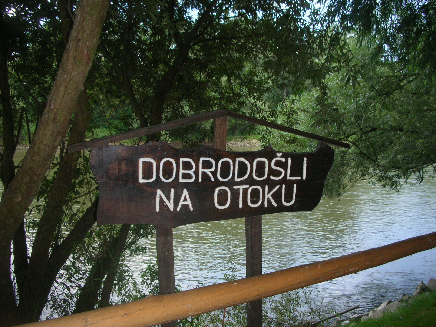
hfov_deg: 52.6
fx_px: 441
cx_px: 218
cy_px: 164
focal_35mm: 35
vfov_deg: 40.7
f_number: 3
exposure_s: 1/60.1
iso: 102
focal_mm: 5.8
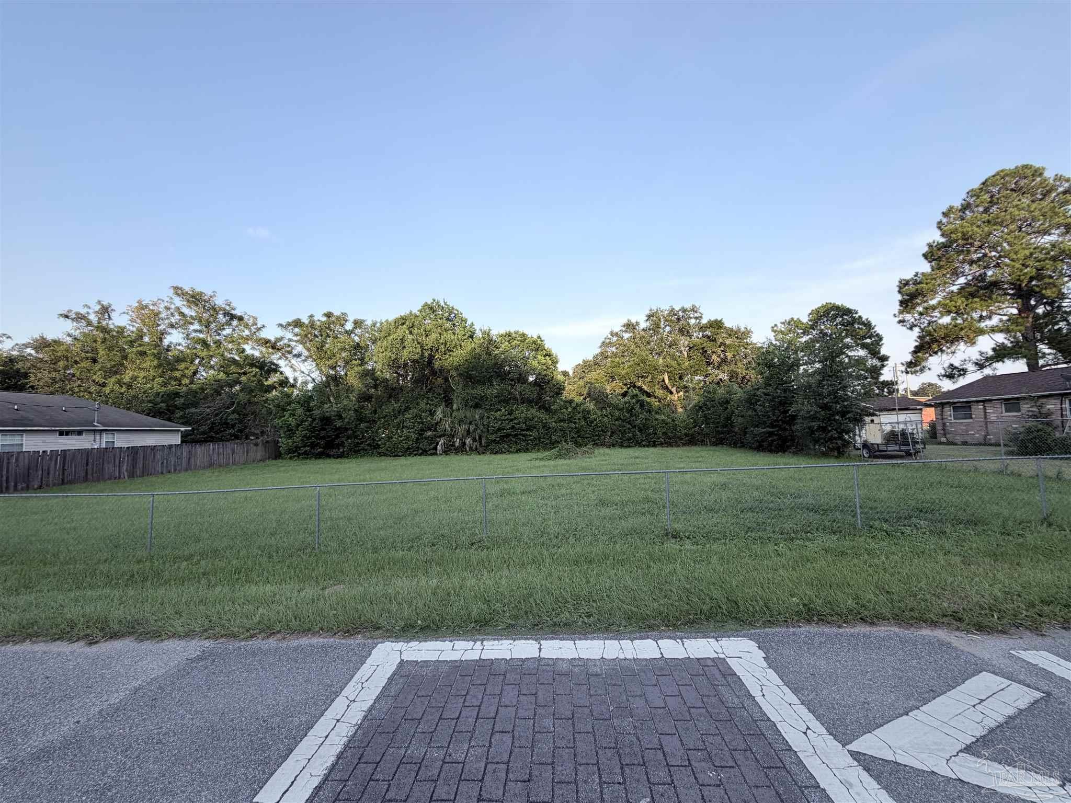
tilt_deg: +4.6
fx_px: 433
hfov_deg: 102.1
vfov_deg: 85.7
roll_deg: +1.4
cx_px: 536
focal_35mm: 14
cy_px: 402
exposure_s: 1/502
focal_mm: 2.22
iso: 50
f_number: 2.2
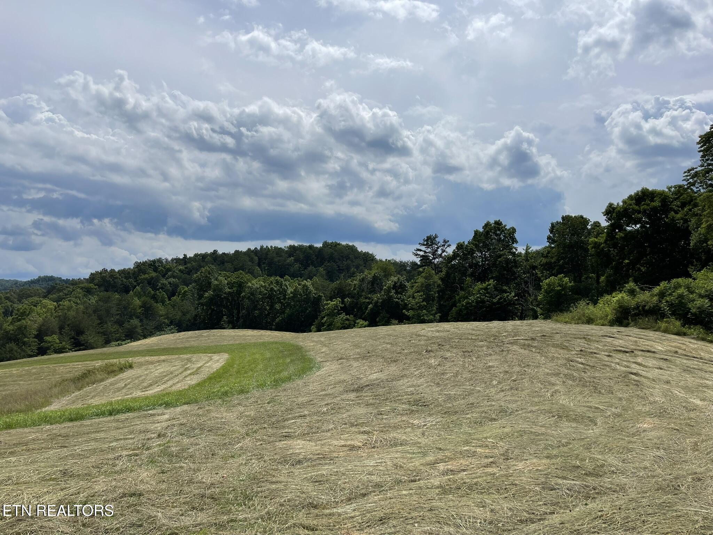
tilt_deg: +1.2
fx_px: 515
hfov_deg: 69.4
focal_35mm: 25
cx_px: 356
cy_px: 268
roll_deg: +1.3
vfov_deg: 54.9
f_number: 1.6
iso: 32
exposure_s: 1/9174
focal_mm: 5.1
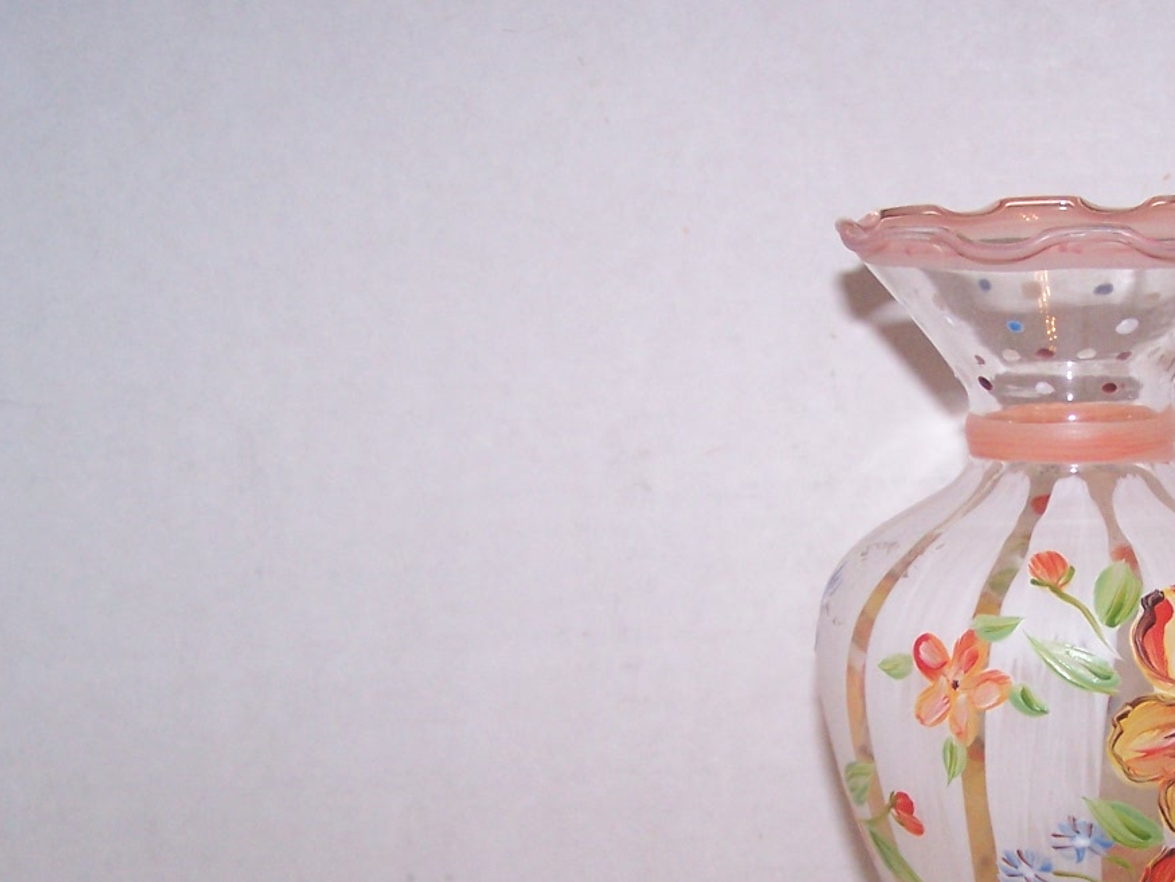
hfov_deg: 26.6
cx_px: 1026
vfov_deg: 20.6
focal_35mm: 71
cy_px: 644
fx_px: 2411
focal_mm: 6.7
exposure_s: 1/60
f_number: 2.8
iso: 140
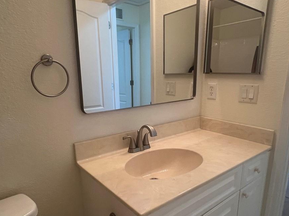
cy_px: 121
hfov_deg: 71.6
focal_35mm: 24
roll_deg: -0.3
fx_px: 200
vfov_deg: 56.6
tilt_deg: -11.7
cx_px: 138
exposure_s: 1/60
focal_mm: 1.57
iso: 160
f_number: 1.8
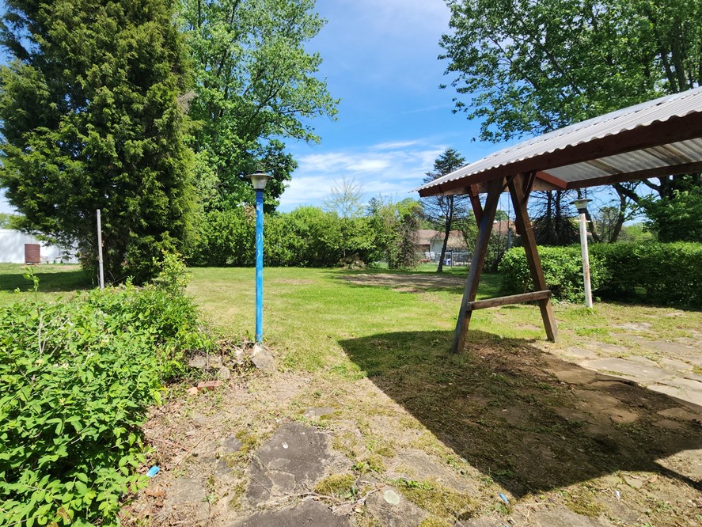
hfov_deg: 97.5
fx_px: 304
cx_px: 301
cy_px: 270
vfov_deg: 81.8
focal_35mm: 15
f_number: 2.2
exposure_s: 1/1235
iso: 50
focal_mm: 2.2
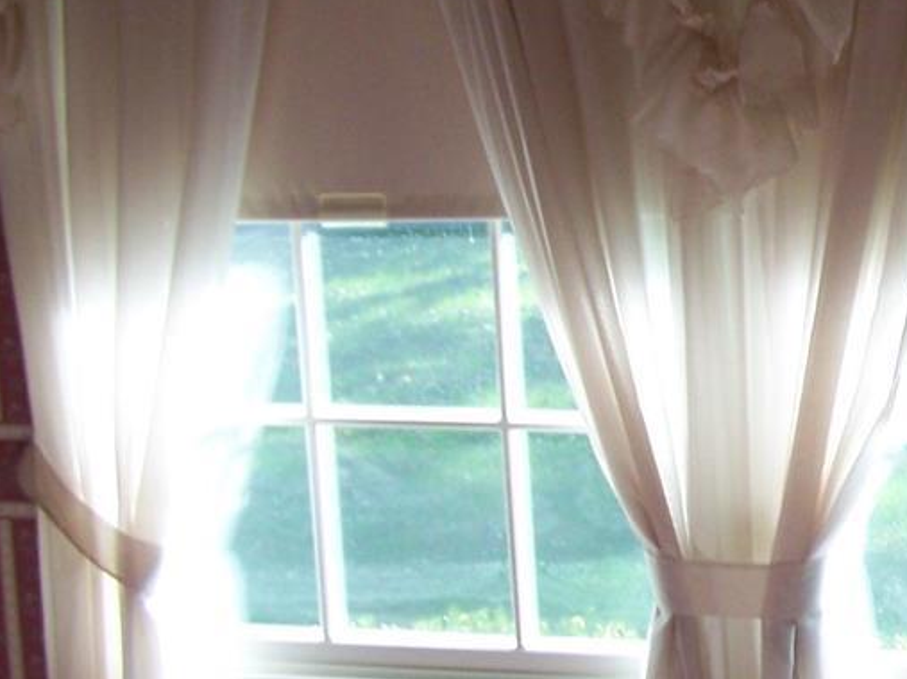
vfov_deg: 12.3
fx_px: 3143
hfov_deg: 15.7
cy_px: 393
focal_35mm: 120
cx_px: 1159
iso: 64
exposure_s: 1/80
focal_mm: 6.3
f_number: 2.8
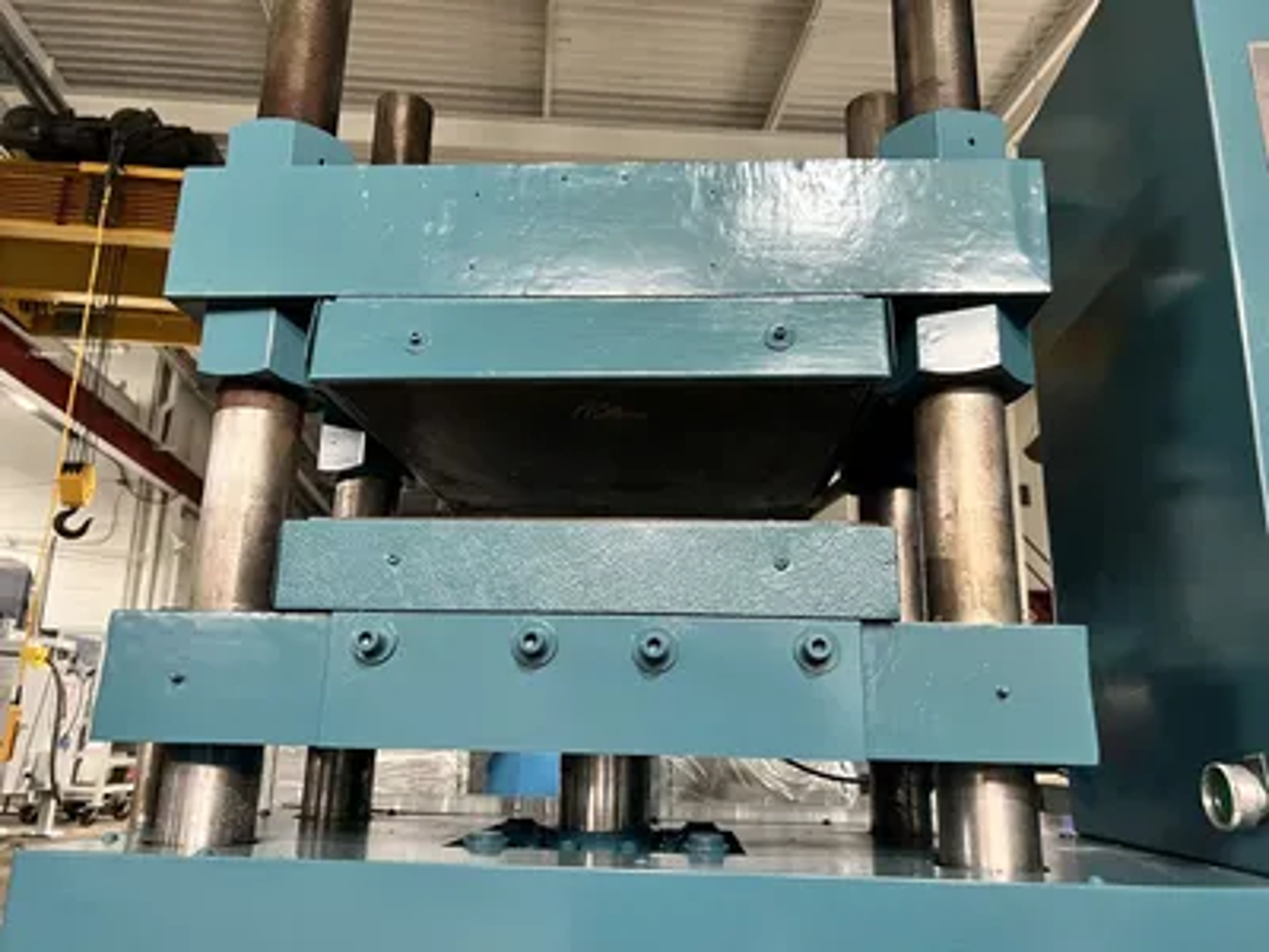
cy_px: 476
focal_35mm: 26
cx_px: 634
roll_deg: -1.6
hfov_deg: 67.3
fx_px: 953
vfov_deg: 53.1
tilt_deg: +13.8
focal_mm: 5.7
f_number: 1.5
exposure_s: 1/60
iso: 320
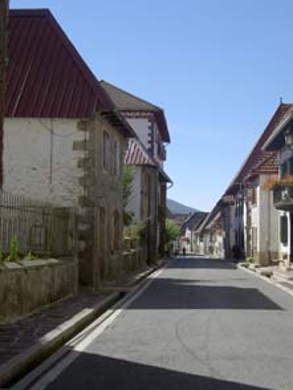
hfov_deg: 27.4
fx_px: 597
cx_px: 200
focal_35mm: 53
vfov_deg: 36.1
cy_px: 194
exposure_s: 1/588
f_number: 4.7
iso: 100
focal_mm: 8
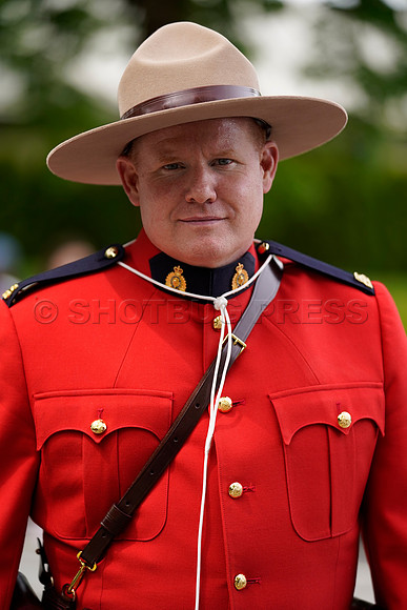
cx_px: 204
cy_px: 305
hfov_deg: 9.7
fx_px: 2406
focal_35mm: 142
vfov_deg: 14.4
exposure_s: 1/400
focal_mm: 142
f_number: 2.8
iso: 250
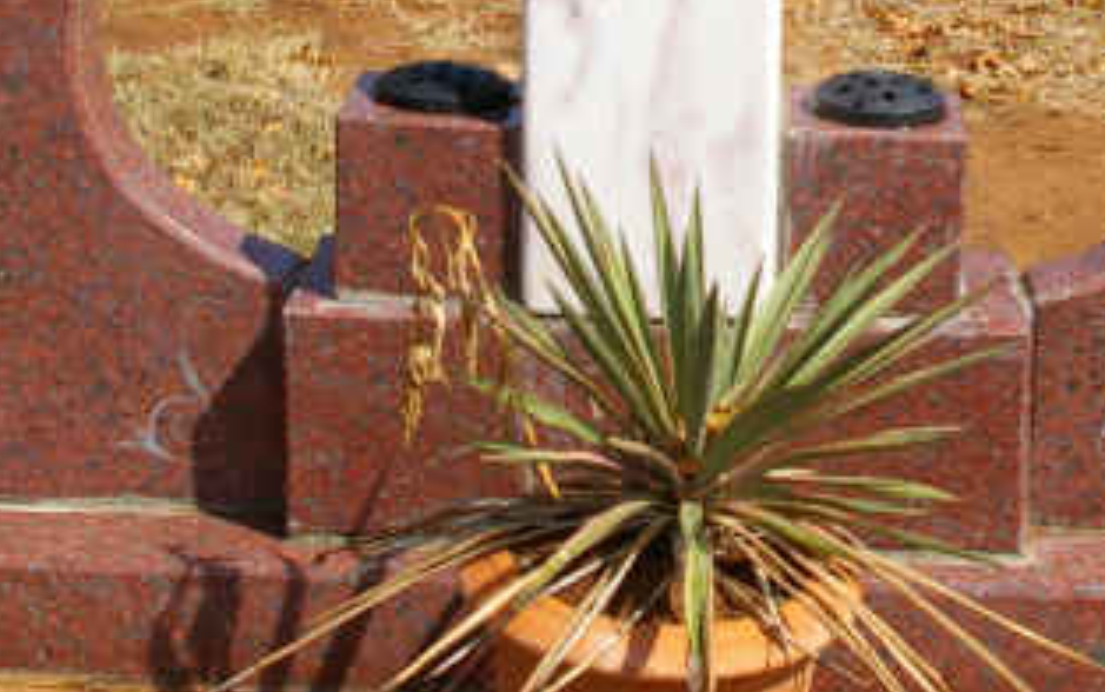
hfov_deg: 22.7
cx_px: 741
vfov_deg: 14.1
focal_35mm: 91
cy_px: -74
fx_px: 2742
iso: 200
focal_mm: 20
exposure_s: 1/350
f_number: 8
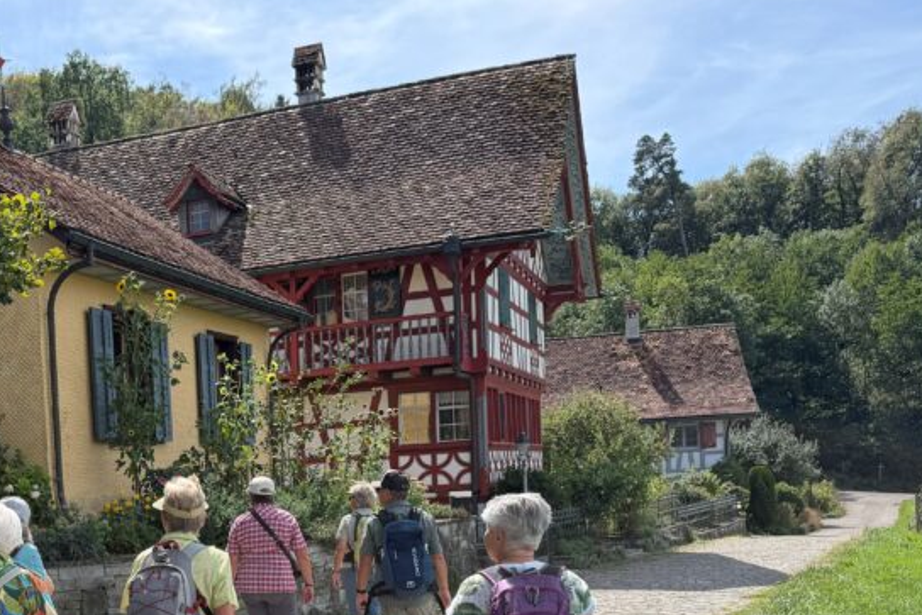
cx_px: 127
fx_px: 1204
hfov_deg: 39.5
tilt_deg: -1.2
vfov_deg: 27.8
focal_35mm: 47
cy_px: 527
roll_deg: +2.1
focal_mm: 6.76
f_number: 1.78
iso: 100
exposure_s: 1/3953
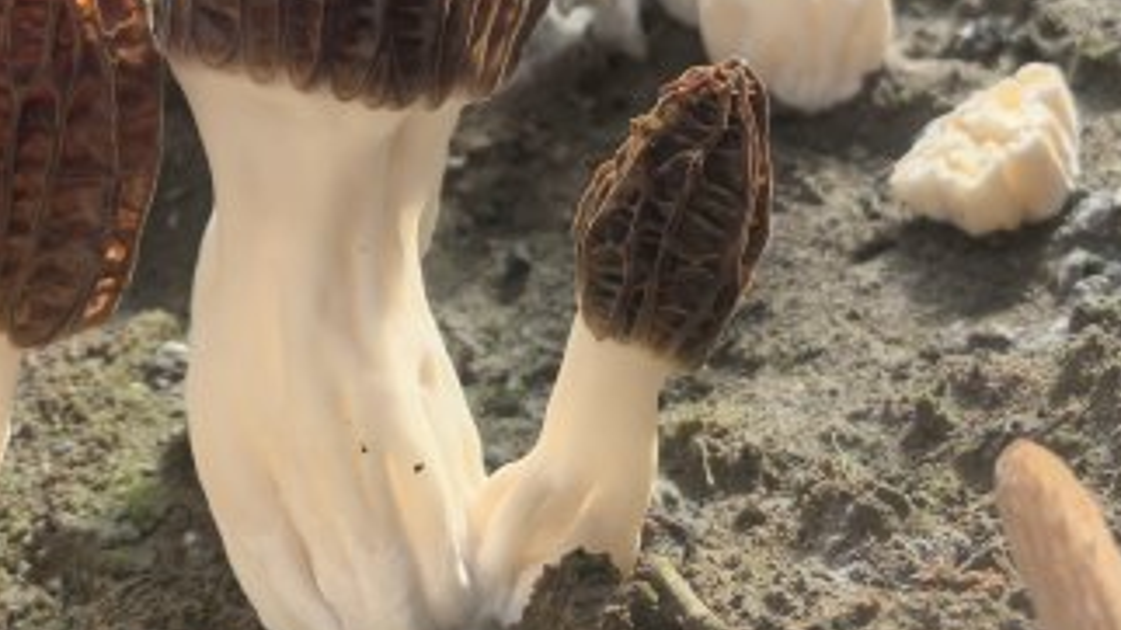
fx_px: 2170
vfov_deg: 15.8
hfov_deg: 28.2
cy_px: -174
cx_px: 185
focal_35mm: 73
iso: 125
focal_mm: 6.98
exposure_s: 1/100
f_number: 2
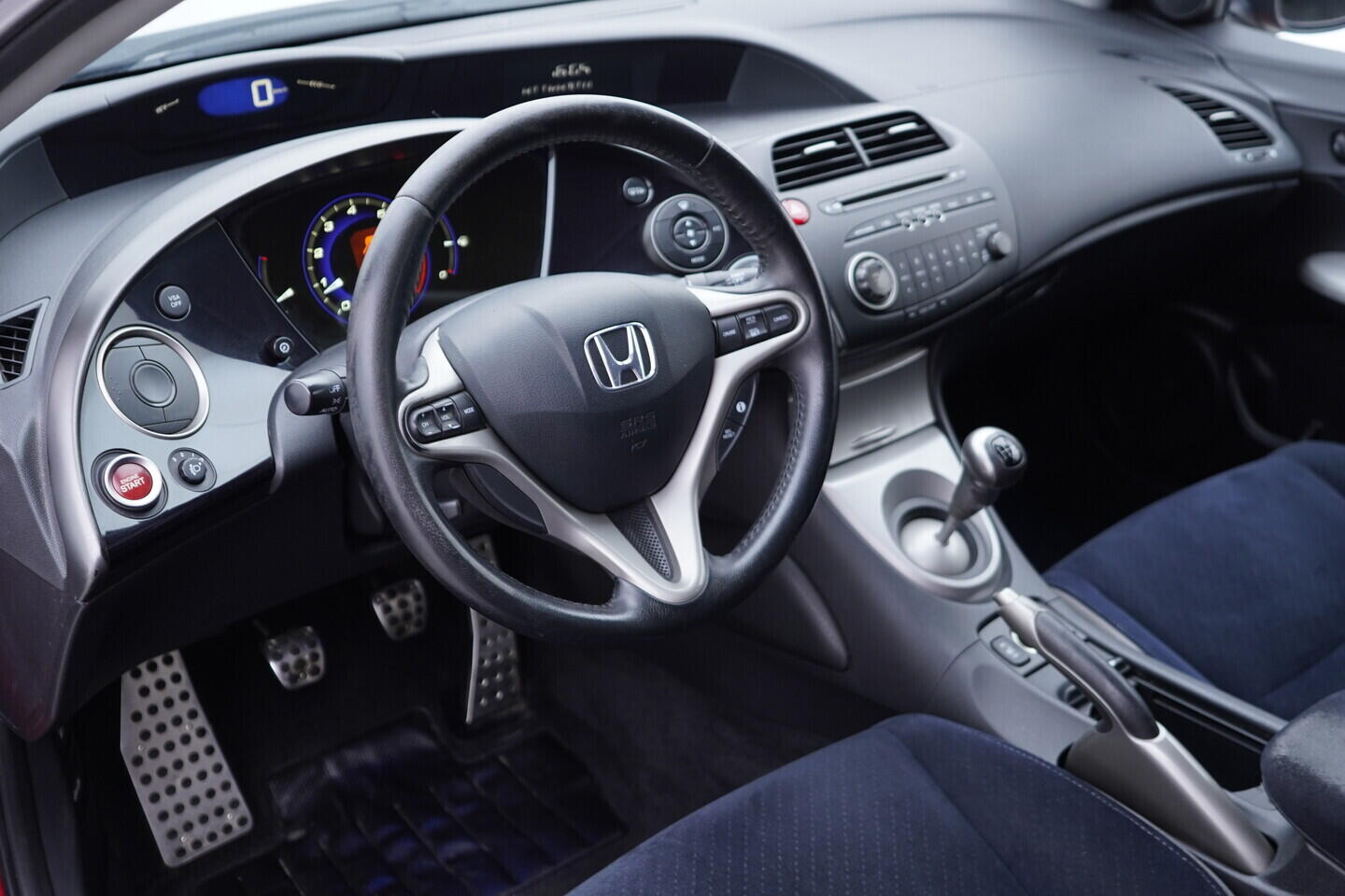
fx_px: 1345
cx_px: 672
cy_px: 448
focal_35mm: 36
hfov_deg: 53.1
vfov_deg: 36.9
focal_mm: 24
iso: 250
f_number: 2.8
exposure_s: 1/40
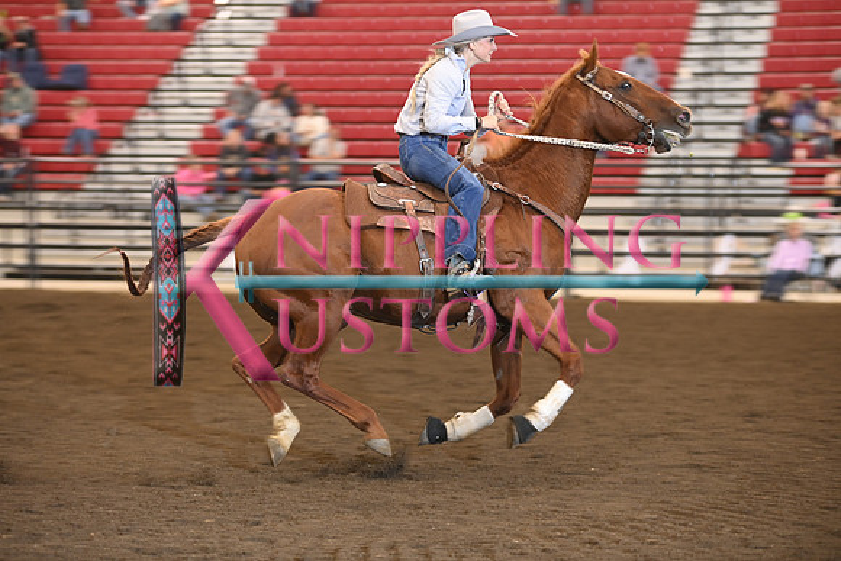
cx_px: 420
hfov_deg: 16.8
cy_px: 280
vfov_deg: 11.2
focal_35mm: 122
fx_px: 2851
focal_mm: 122
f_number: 3.2
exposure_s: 1/250
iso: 1600
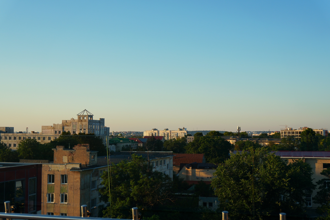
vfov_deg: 26.5
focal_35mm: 51
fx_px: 467
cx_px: 165
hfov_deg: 38.9
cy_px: 110
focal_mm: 34
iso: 100
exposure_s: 1/320
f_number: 5.6
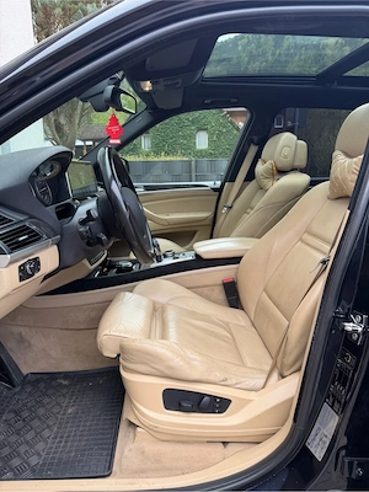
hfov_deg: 56.8
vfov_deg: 71.6
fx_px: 341
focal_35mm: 24
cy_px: 246
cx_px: 184
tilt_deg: -13.1
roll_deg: -0.4
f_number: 1.78
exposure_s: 1/309
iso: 80
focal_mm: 6.76
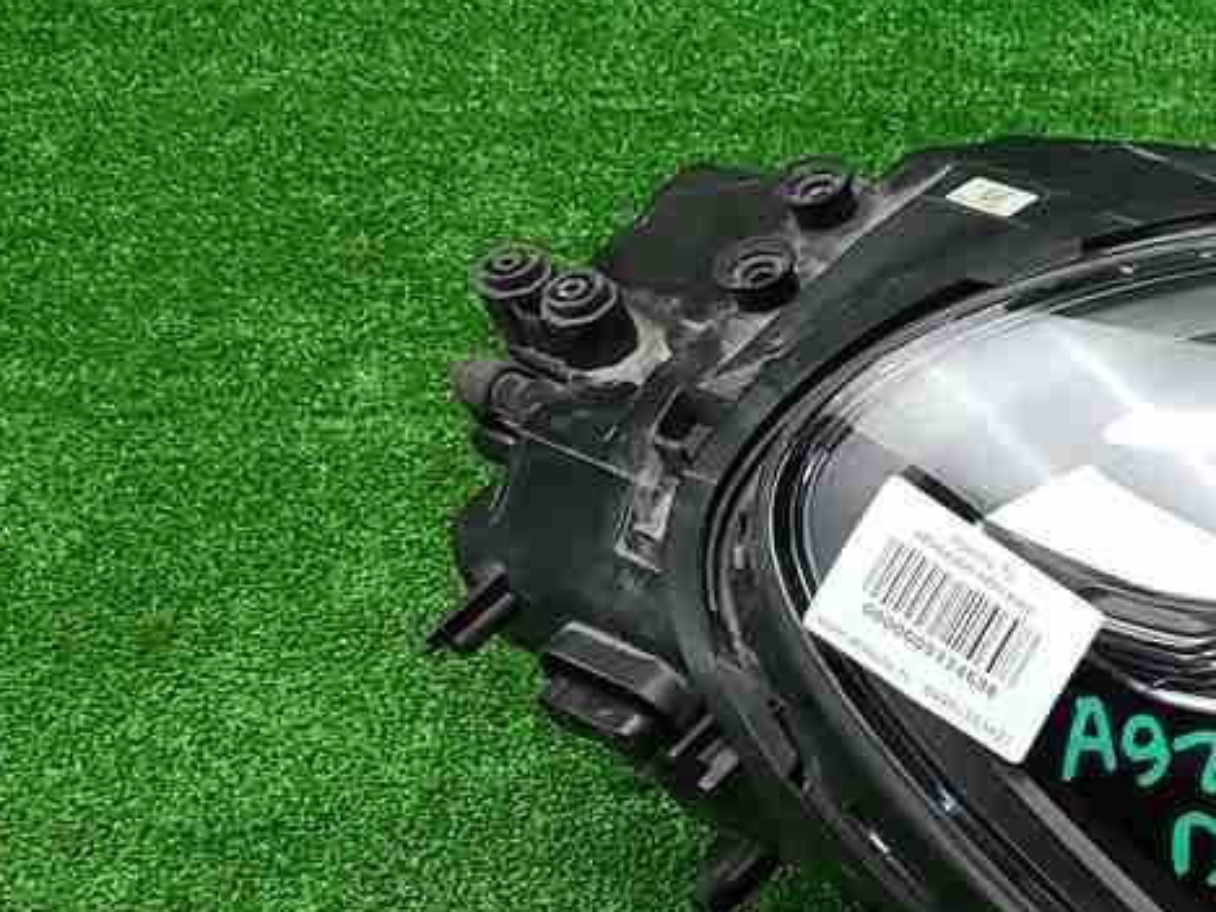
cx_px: 1840
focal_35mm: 80
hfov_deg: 20.7
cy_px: 766
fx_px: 2810
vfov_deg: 18.2
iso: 160
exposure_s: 1/50
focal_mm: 5.4
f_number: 1.8
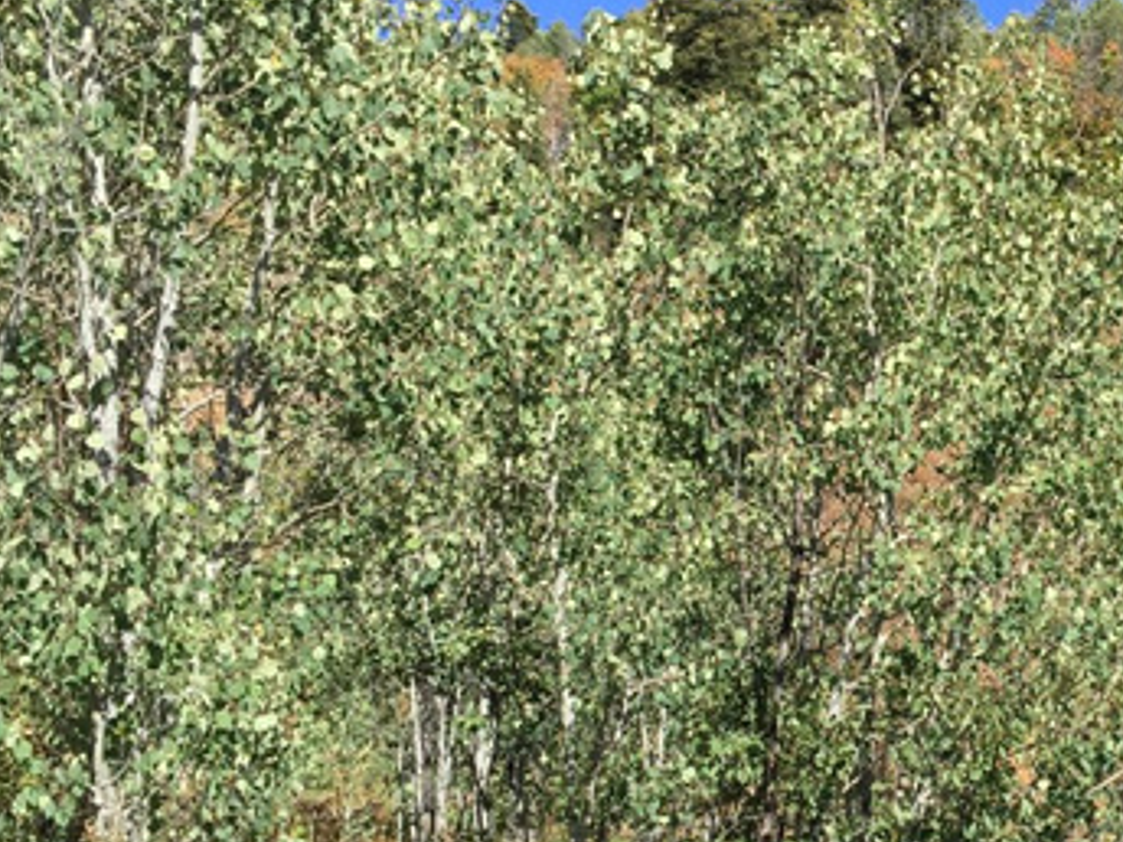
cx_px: 976
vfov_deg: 27.0
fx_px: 1752
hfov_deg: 33.9
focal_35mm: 54
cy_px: 493
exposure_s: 1/1199
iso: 32
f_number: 2.2
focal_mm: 4.15
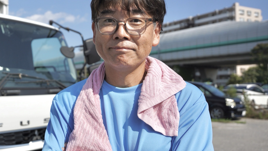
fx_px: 291
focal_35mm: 41
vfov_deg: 29.0
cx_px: 53
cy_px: 77
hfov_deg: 46.7
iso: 100
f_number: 3.5
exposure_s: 1/2500
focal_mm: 24
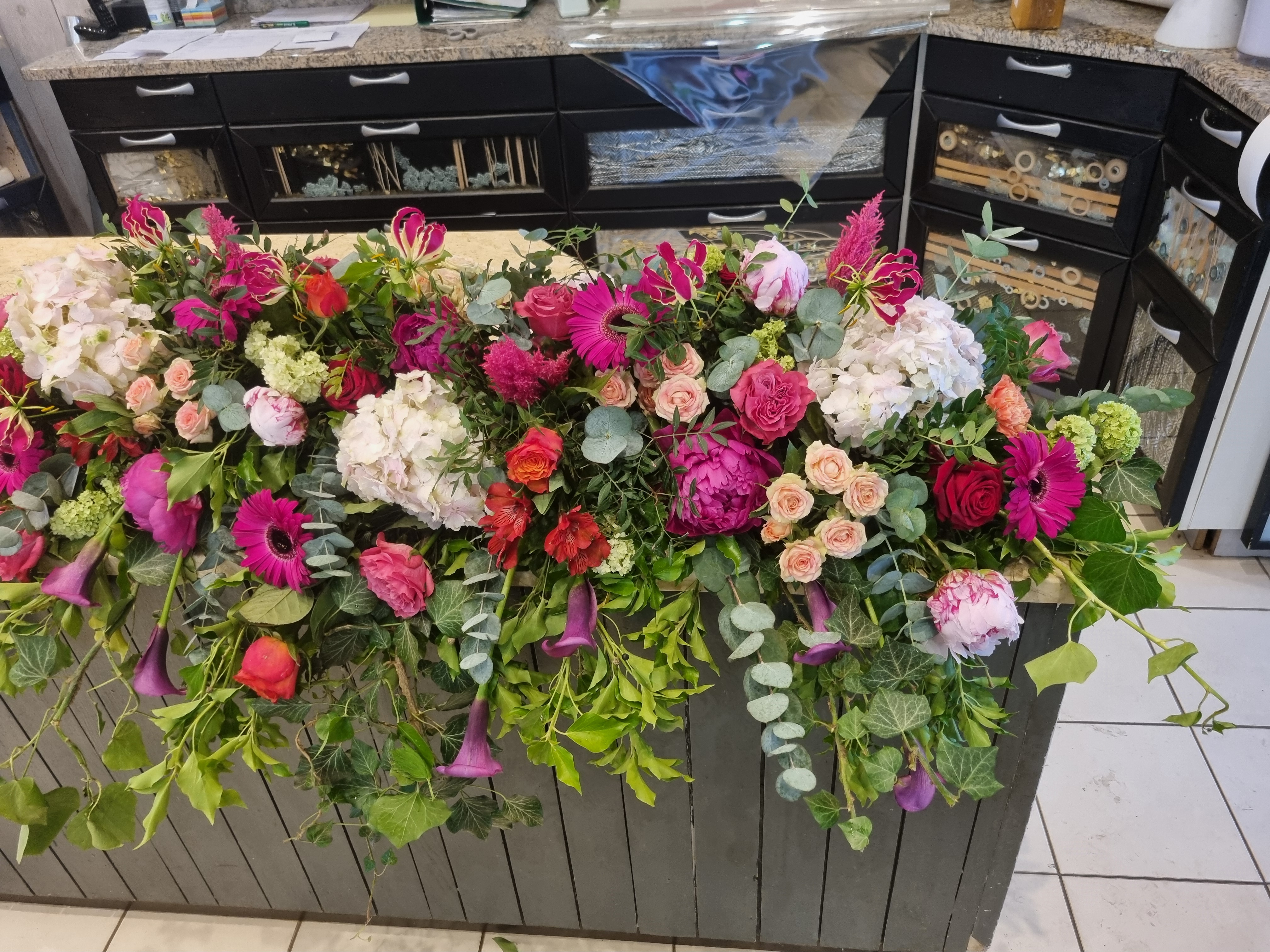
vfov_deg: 53.1
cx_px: 635
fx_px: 954
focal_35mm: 26
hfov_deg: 67.3
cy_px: 476
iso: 250
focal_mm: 5.4
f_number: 1.8
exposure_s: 1/50
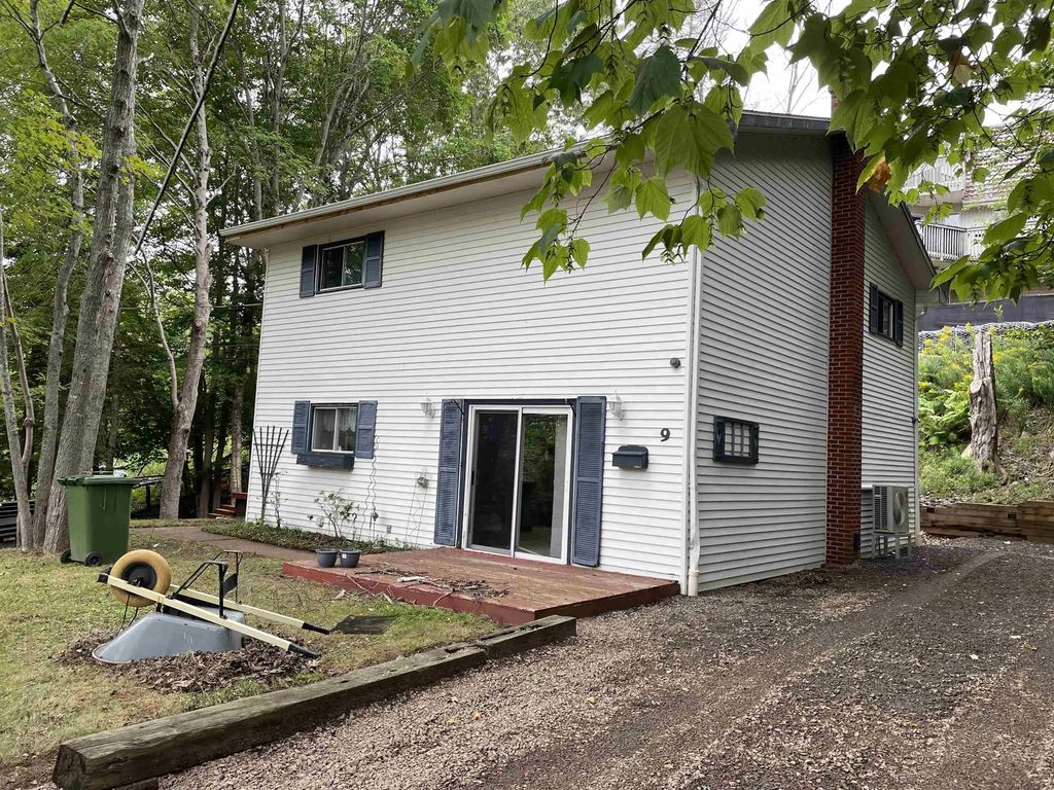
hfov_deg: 67.3
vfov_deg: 53.1
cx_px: 527
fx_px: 792
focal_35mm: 26
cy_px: 395
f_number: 1.6
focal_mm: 4.2
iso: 32
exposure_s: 1/353
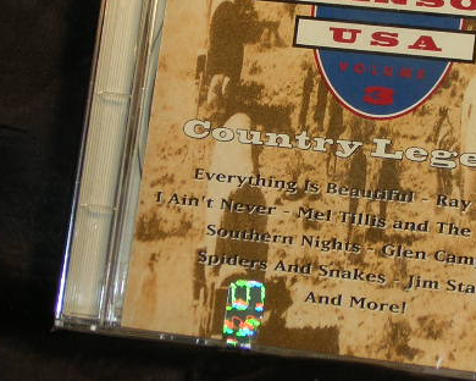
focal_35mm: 173
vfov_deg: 8.9
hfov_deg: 11.1
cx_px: 373
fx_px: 2437
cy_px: 125
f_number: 4.7
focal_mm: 14.1
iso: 50
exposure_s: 1/30
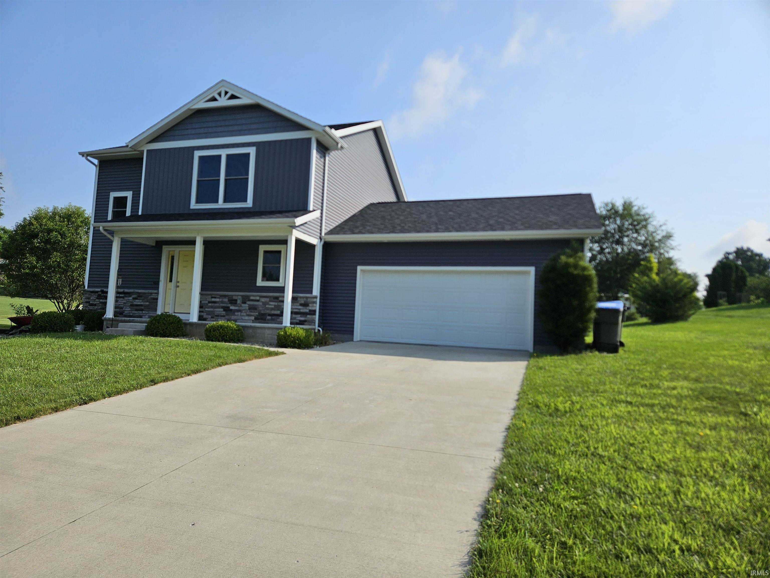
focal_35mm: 23
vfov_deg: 58.9
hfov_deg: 73.9
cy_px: 289
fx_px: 512
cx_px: 385
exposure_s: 1/3092
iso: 25
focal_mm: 5.4
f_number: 1.8
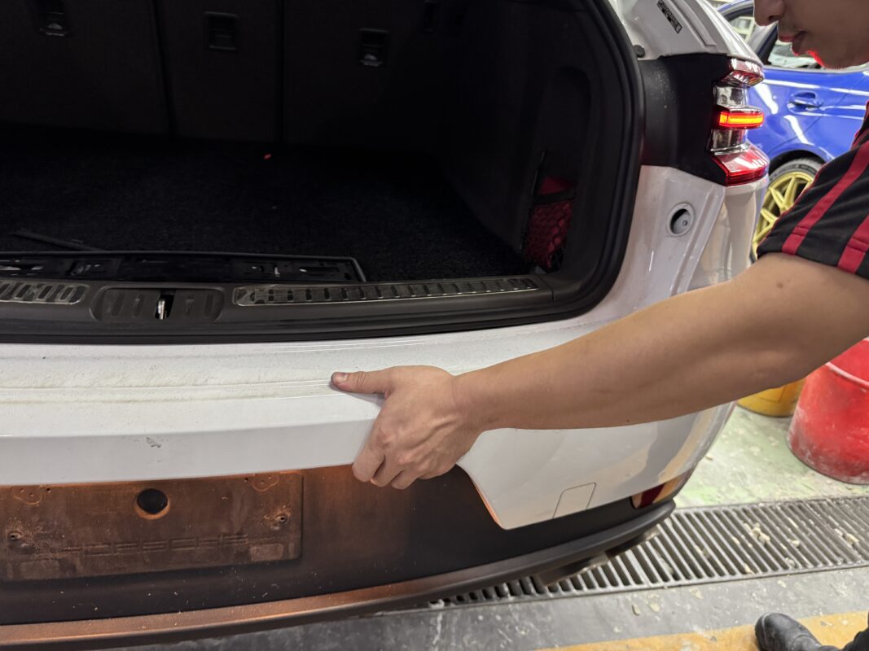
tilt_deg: -27.5
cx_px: 434
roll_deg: -4.2
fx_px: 602
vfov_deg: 56.8
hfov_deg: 71.6
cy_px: 326
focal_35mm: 24
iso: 500
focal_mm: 6.76
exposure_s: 1/50
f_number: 1.78
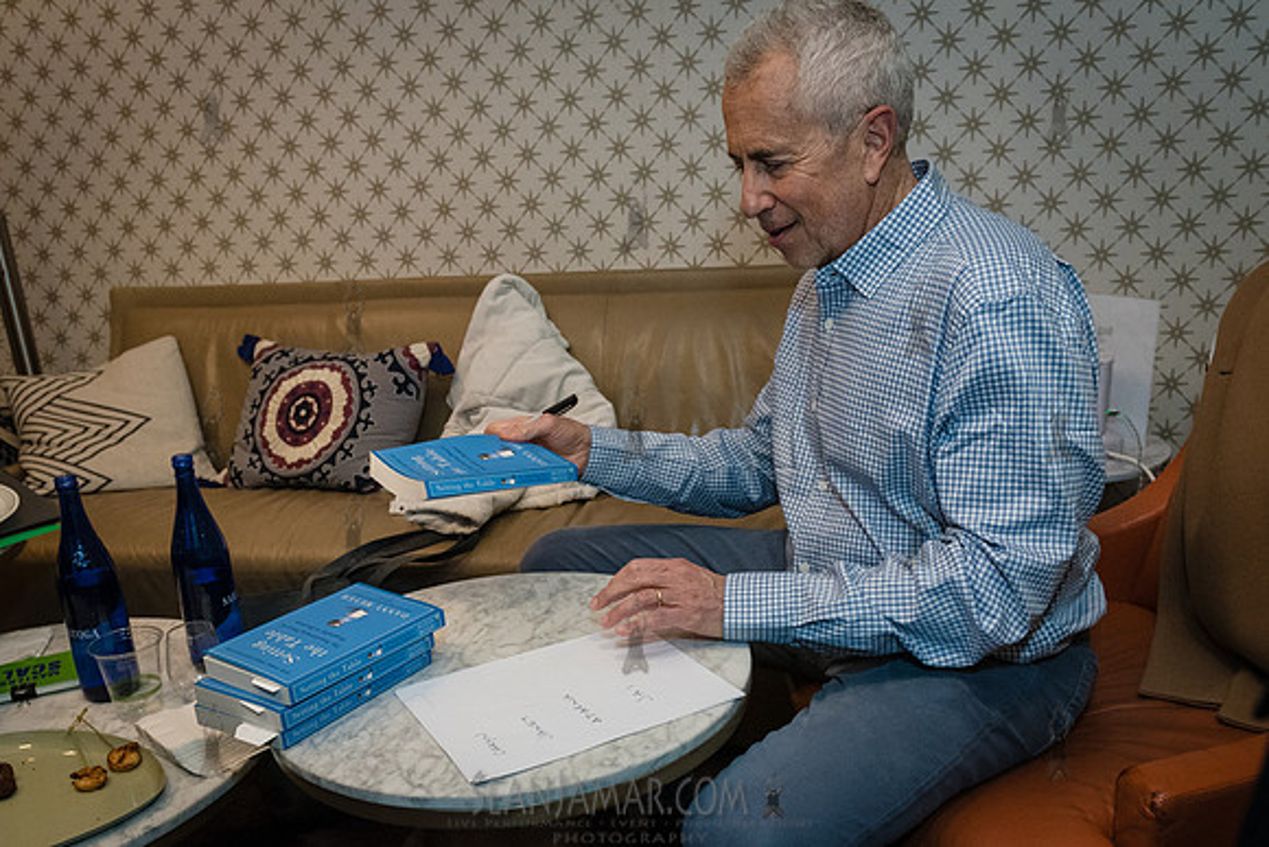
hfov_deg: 57.8
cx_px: 595
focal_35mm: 33
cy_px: 531
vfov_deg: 40.2
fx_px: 1149
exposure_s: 1/200
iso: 3200
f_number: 4
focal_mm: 26
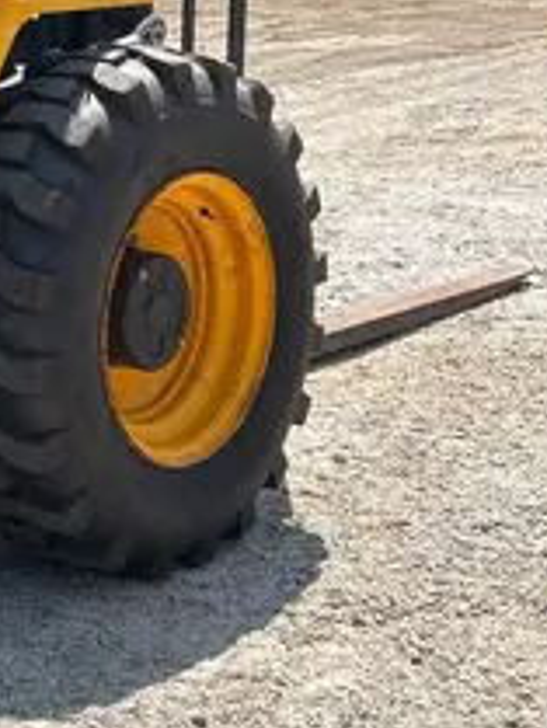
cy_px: 33
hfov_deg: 14.5
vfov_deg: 20.9
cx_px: -394
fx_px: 1915
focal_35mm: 91
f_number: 1.5
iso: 50
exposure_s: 1/3831
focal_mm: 5.7
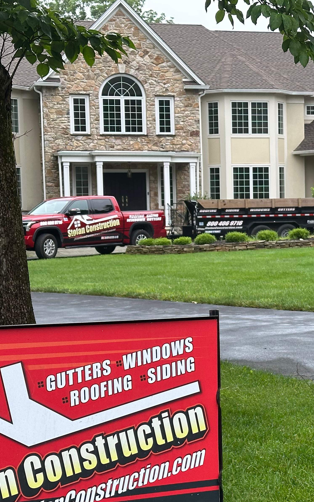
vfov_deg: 24.0
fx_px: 1177
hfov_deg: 15.0
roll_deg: +0.7
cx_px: 290
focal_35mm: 86
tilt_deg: -4.4
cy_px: 313
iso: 64
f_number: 1.78
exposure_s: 1/511
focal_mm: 6.86
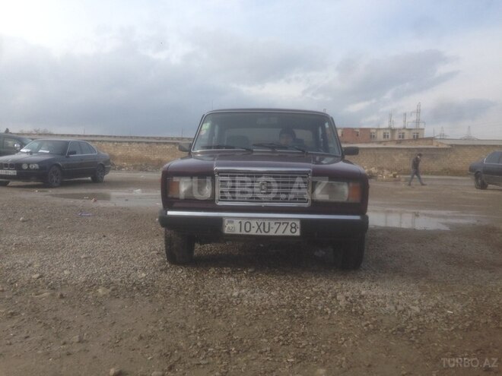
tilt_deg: -2.2
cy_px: 188
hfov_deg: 55.4
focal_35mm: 33
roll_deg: -3.1
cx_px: 251
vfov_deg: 42.9
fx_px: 479
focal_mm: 4.12
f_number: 2.4
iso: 50
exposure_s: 1/686
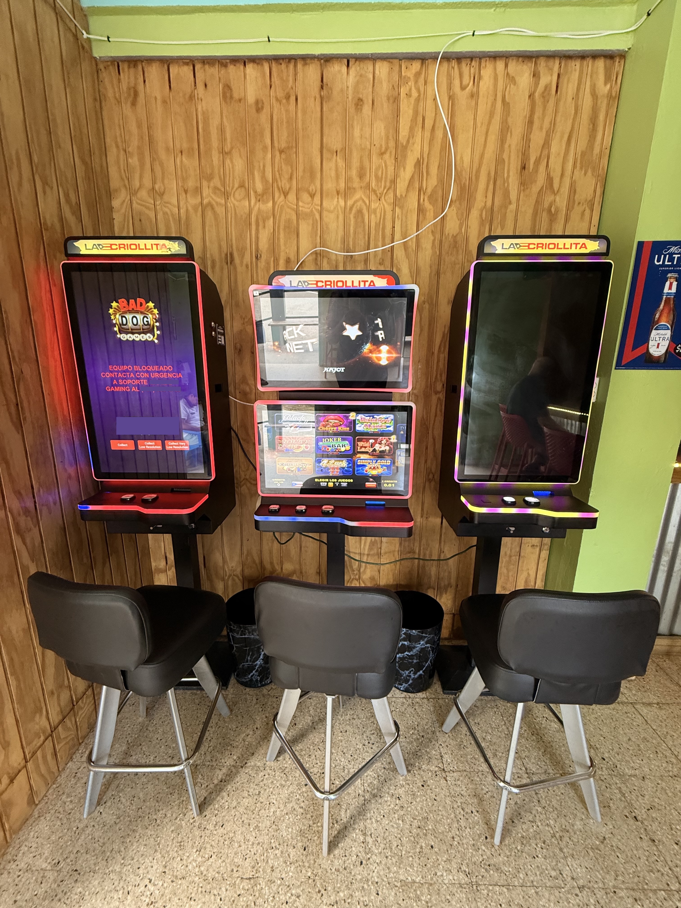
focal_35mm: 14
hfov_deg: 85.7
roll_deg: -0.8
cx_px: 340
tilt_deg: -12.4
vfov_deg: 102.1
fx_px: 367
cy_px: 454
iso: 320
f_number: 2.2
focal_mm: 2.22
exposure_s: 1/100
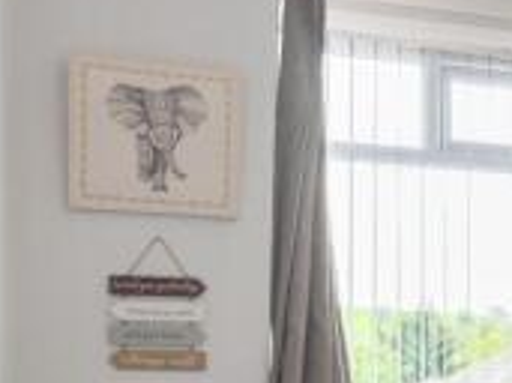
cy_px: 420
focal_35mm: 82
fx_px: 1212
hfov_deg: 19.5
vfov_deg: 17.4
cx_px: 846
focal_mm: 6.76
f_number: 1.8
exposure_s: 1/200
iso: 125
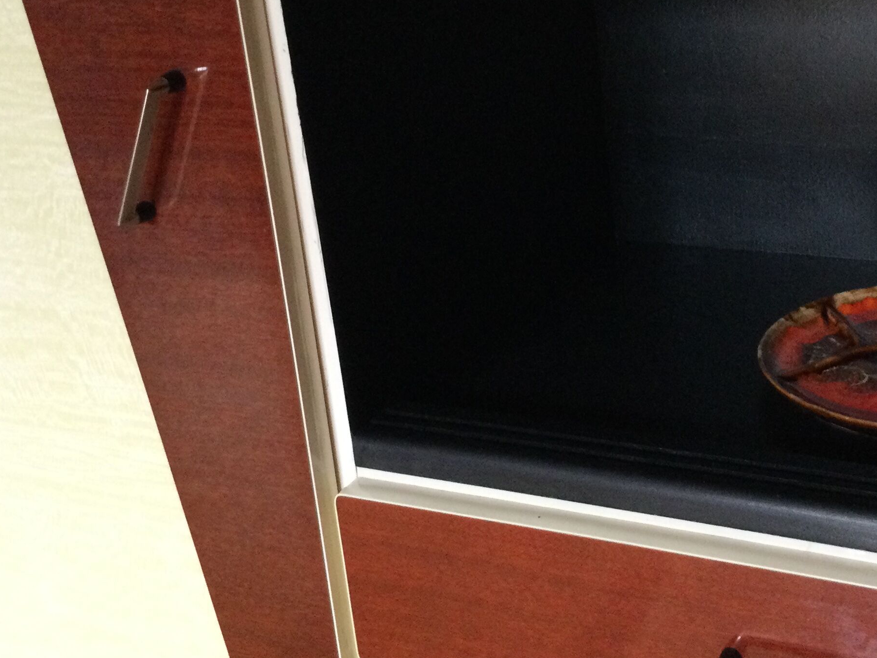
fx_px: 1419
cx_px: 627
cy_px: 217
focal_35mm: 56
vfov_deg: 25.9
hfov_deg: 33.8
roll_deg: +2.6
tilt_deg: -15.9
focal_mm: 3.3
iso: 200
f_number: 2.4
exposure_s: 1/33
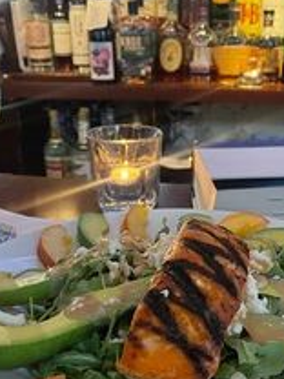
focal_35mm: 45
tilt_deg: -23.1
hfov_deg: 32.1
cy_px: 246
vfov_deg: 41.6
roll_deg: +0.5
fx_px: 492
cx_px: 171
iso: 800
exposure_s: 1/30
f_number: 1.6
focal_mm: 4.2
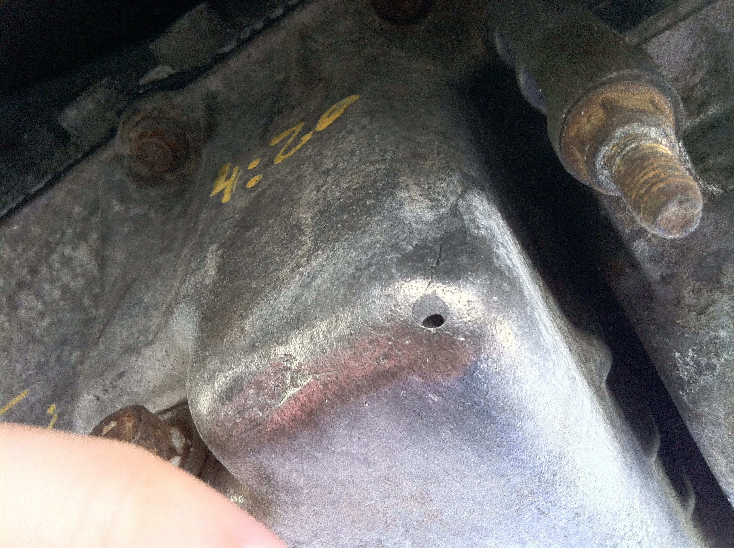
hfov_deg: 52.7
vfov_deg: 40.6
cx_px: 367
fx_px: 741
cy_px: 274
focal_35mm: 35
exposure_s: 1/15
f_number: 2.8
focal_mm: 3.85
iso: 100
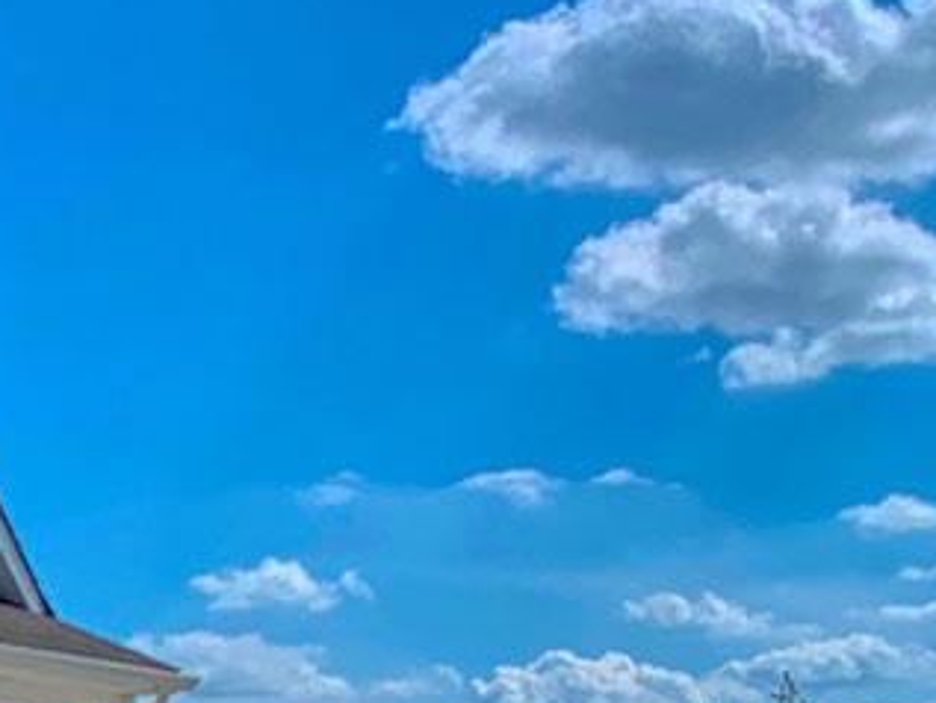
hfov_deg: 21.9
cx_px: -125
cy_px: 978
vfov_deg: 16.4
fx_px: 2272
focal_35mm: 84
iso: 25
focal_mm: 4.25
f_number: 1.8
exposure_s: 1/5714
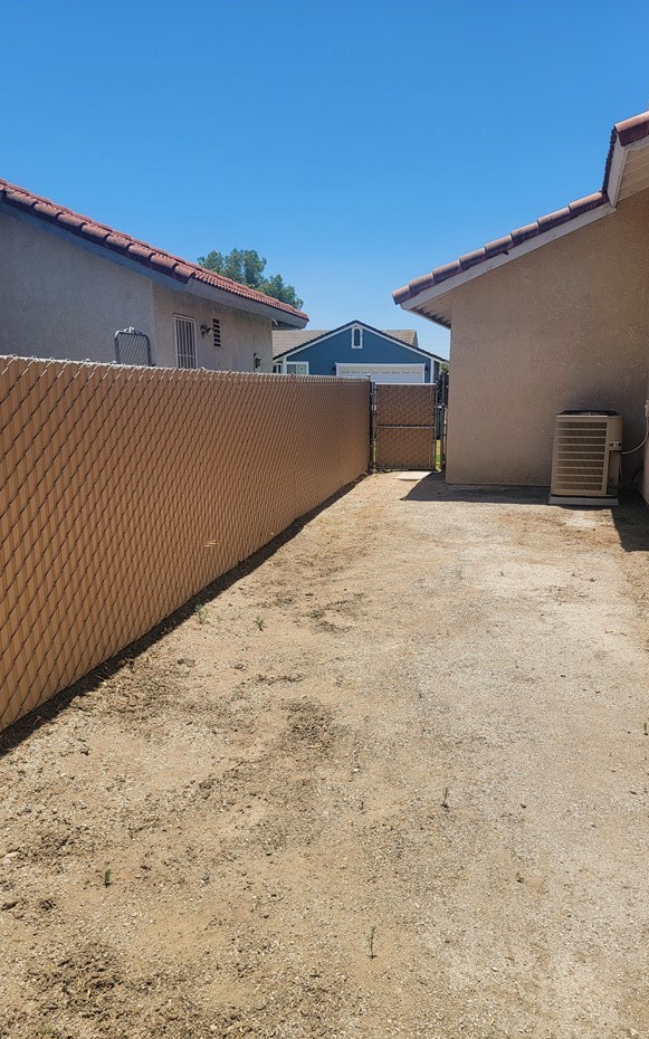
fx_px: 793
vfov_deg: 66.4
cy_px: 565
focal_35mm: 28
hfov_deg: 44.4
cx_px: 366
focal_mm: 6.7
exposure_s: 1/1041
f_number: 1.8
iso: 16
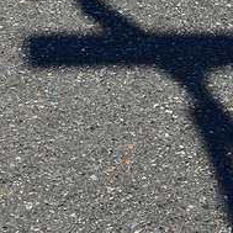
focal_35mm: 175
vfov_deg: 10.0
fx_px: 1333
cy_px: 126
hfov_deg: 9.9
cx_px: 237
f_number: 11
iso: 200
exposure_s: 1/320
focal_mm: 45
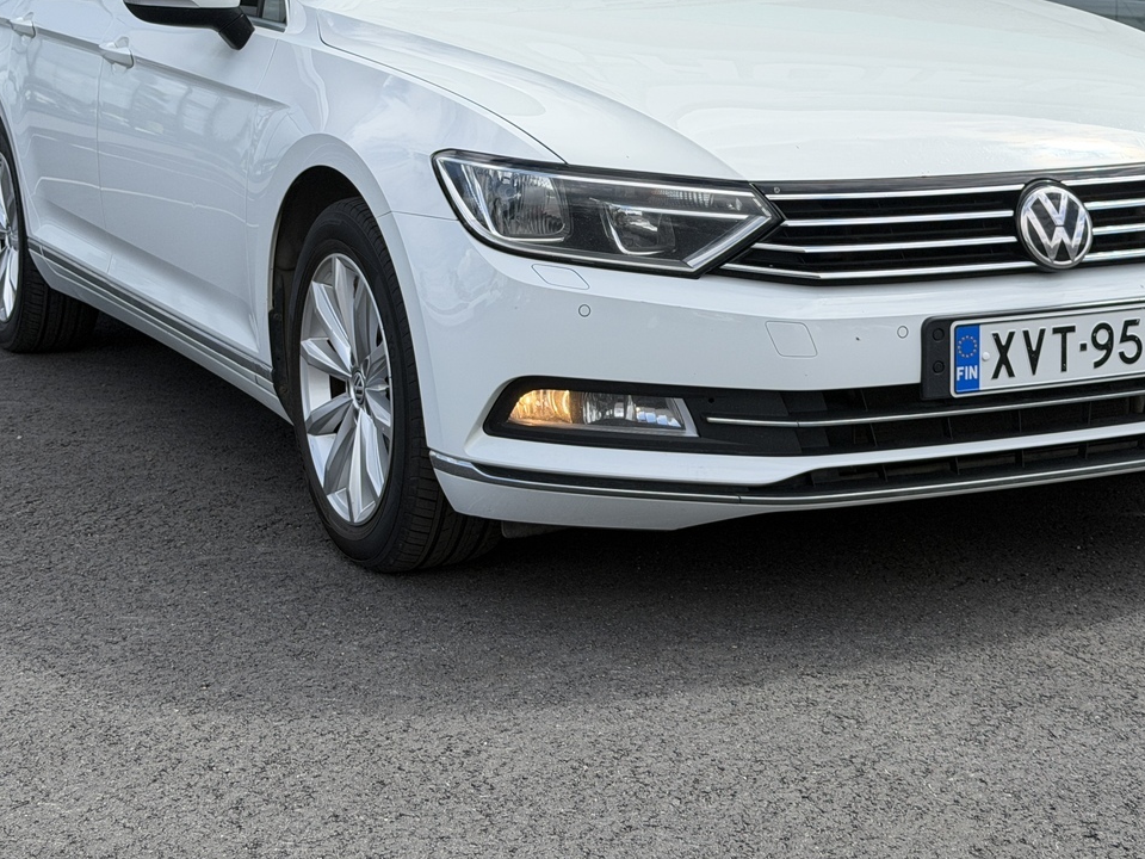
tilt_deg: -5.3
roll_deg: +0.4
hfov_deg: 27.0
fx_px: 2382
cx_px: 640
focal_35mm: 72
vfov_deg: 20.3
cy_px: 231
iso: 64
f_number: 1.78
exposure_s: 1/3226
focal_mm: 6.76
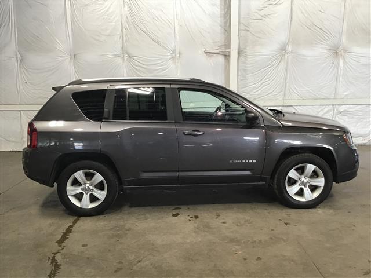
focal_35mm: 31
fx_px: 332
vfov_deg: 45.4
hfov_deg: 58.4
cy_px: 139
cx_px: 186
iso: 50
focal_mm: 3.3
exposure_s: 1/30
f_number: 2.4
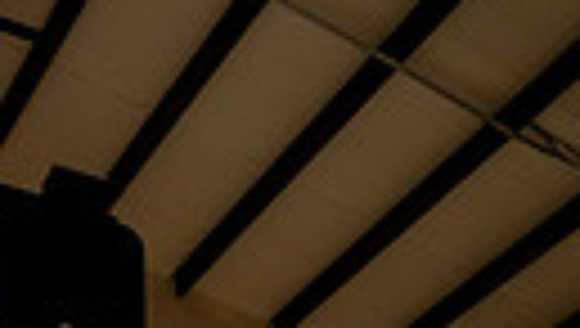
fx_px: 1124
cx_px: -36
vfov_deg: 11.6
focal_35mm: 73
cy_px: 912
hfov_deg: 26.9
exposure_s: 1/250
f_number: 7.1
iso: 250
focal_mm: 20
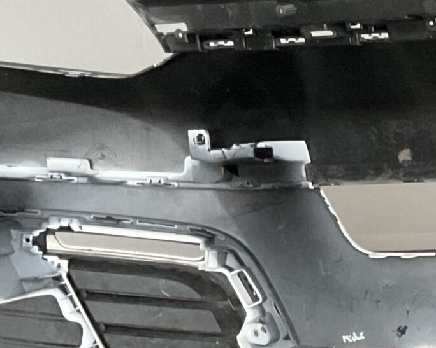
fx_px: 1368
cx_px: 764
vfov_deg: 14.5
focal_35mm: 106
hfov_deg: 15.7
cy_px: 274
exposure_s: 1/25
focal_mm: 3
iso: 320
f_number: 1.8
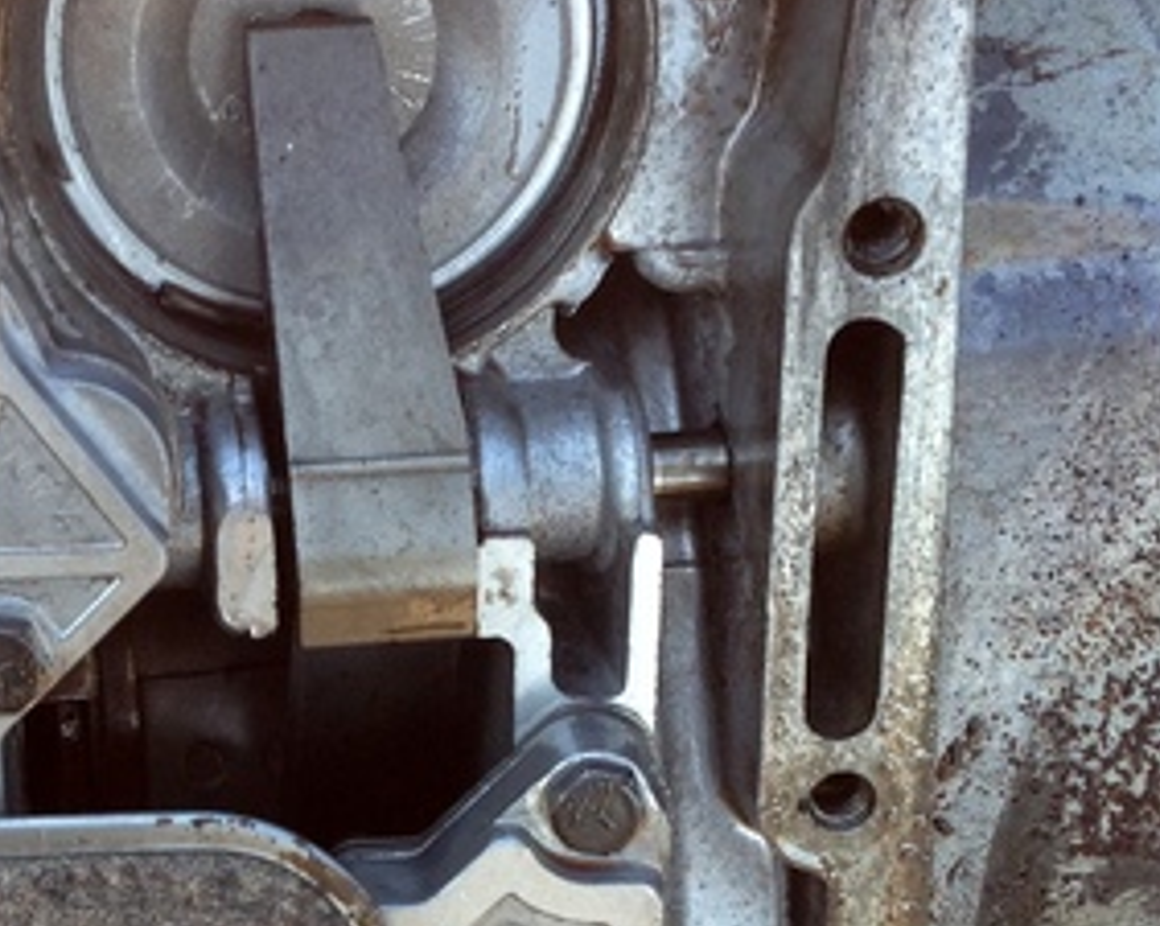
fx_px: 3327
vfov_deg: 15.6
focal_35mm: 97
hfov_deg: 19.6
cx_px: 284
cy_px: 877
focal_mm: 4.28
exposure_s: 1/155
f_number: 2.4
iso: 50
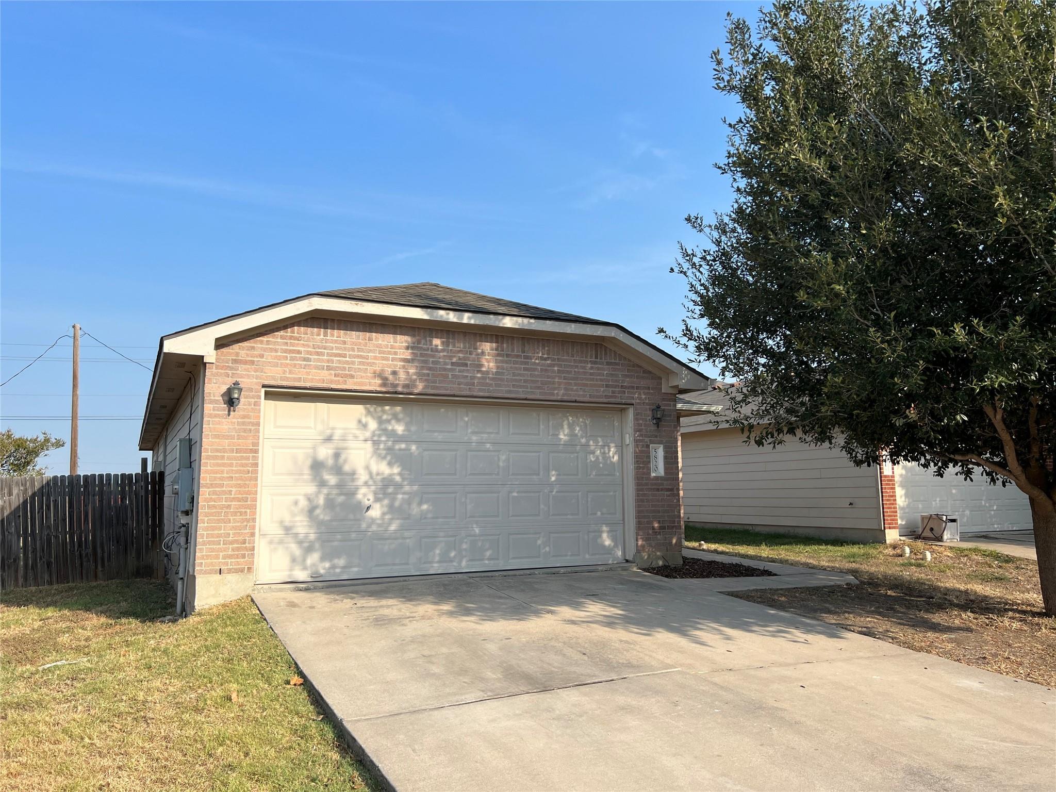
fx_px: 793
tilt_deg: +8.7
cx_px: 528
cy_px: 396
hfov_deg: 67.3
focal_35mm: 26
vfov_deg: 53.1
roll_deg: +0.7
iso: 50
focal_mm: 5.7
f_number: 1.5
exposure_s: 1/3704
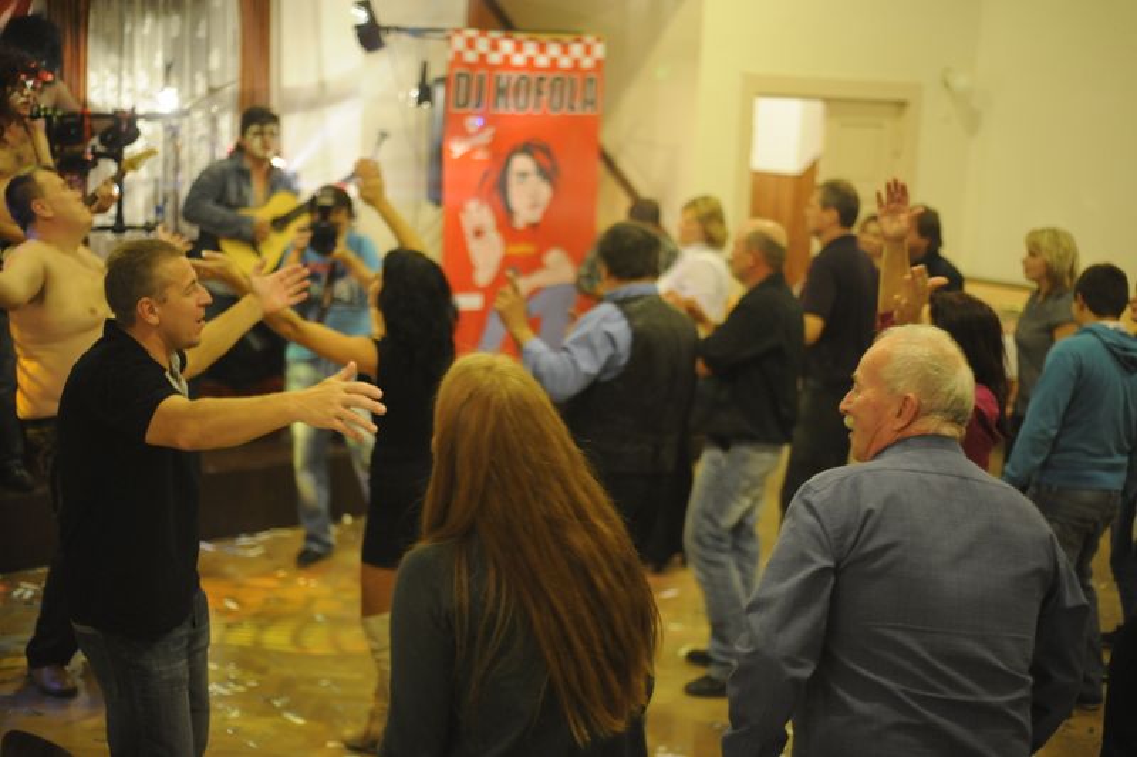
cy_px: 378
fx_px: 1579
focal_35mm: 50
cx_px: 568
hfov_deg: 39.6
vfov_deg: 27.0
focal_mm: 50
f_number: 1.8
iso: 3600
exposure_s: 1/100
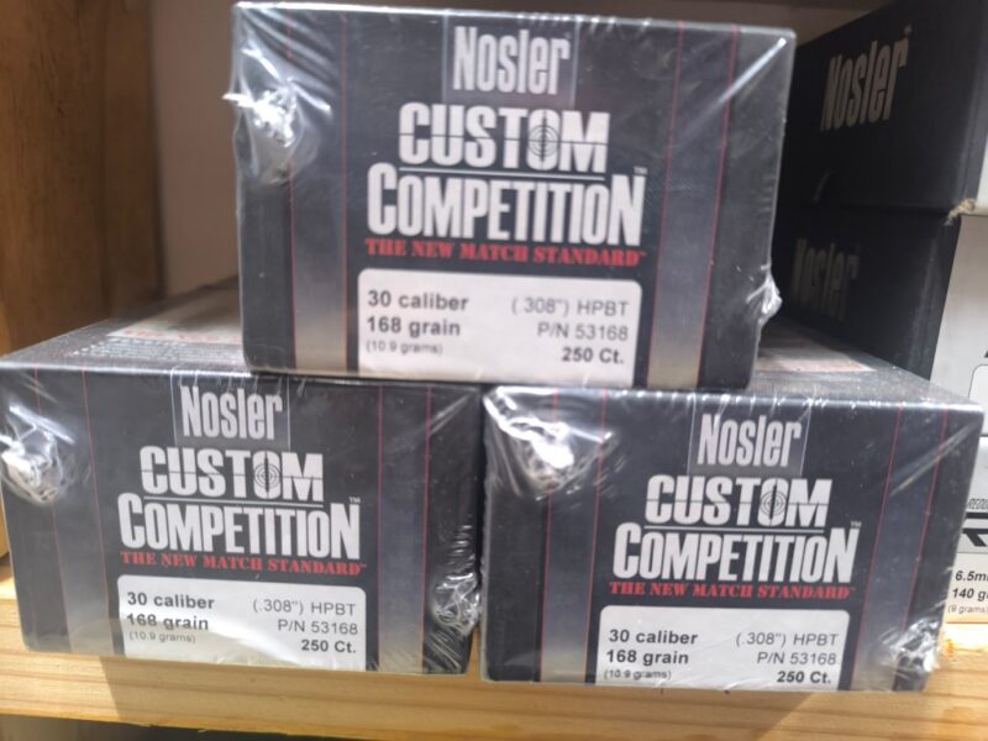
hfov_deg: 73.9
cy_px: 370
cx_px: 494
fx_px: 656
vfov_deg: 58.9
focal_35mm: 23
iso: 2500
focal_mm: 6.14
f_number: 1.65
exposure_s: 1/25
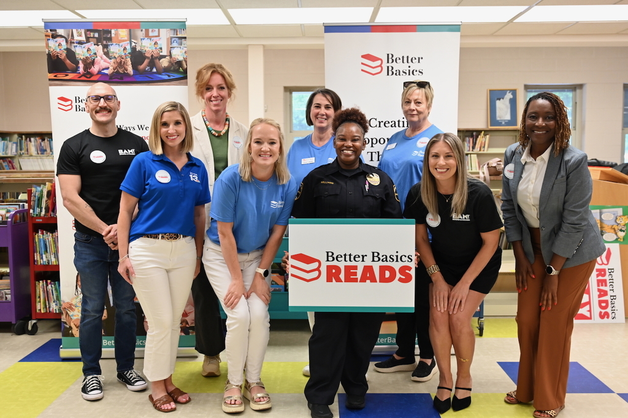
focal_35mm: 34
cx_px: 314
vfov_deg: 38.3
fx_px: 602
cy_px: 209
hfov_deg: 55.1
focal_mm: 34.5
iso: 1400
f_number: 4
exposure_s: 1/125
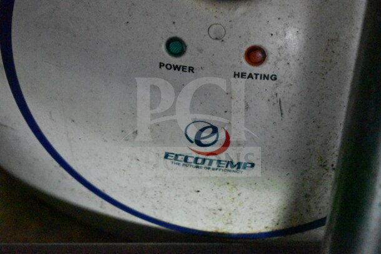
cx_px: 190
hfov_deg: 24.6
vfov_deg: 16.6
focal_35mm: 82
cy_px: 127
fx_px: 873
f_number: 5.6
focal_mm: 55
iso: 25600
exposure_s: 1/100
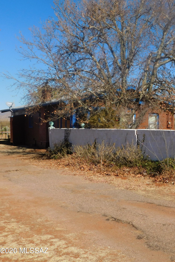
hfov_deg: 25.8
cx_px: 170
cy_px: 131
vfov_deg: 39.6
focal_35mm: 50
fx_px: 365
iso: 125
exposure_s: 1/500
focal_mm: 6.3
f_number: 7
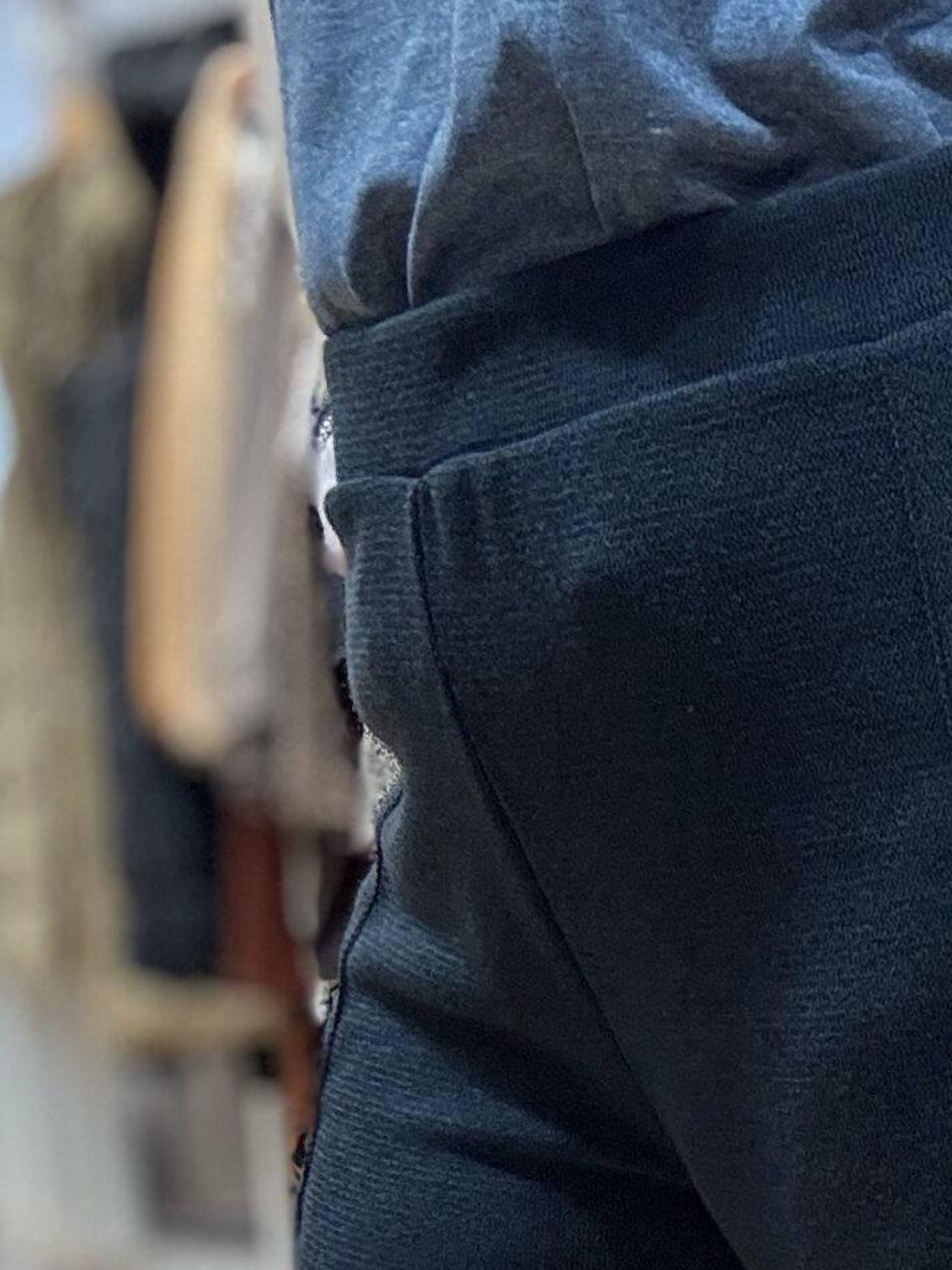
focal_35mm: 81
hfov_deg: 17.8
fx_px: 2970
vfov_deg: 22.5
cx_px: 963
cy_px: 1459
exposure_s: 1/50
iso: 125
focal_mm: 2.69
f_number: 1.9
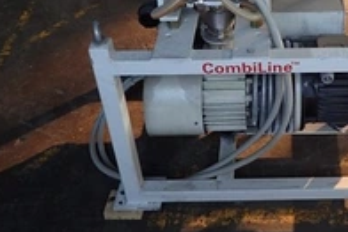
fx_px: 513
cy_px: -11
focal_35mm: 53
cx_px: 288
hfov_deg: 36.0
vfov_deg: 24.2
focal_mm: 4.5
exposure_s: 1/50
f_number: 2
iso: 200
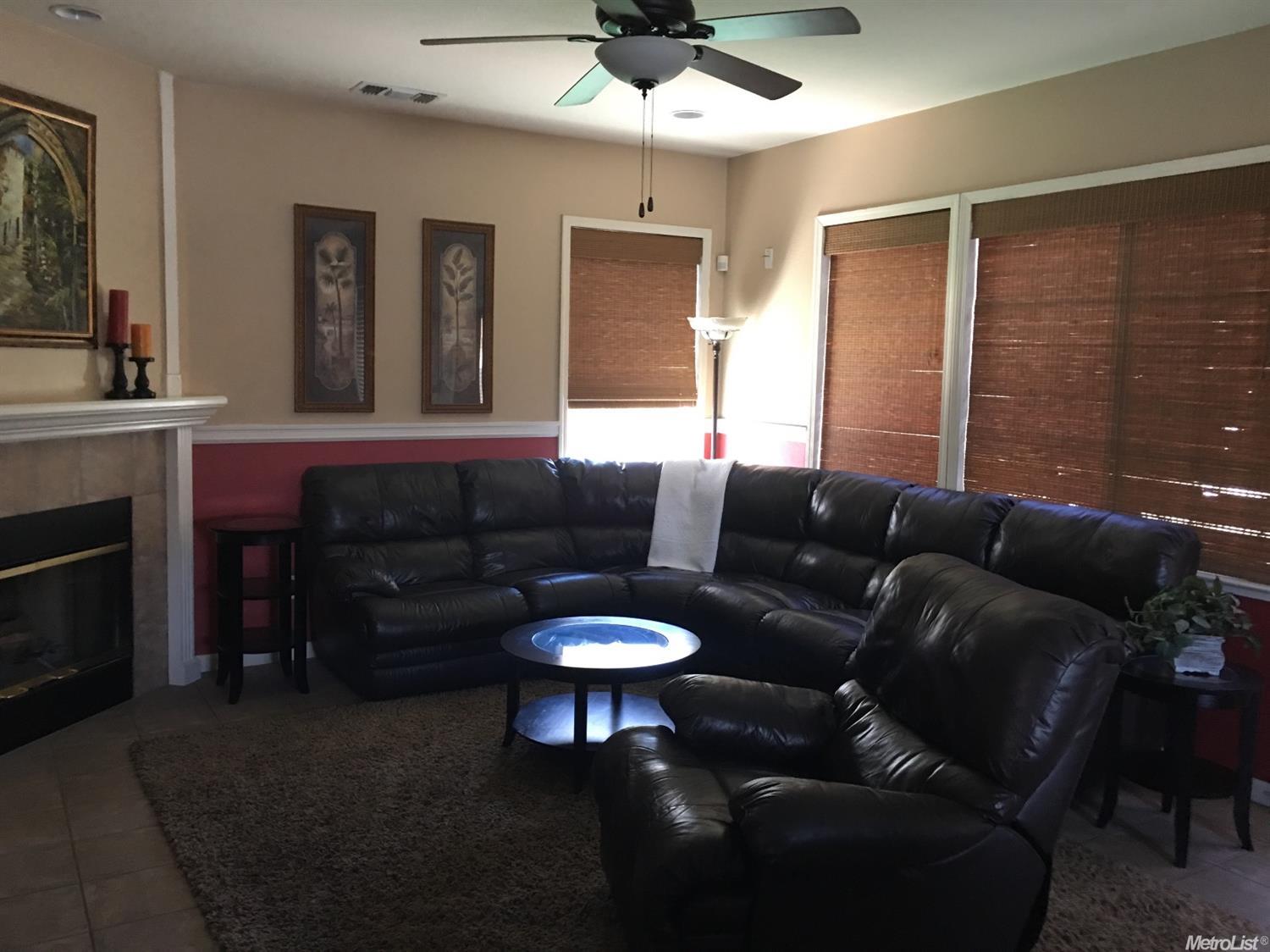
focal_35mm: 29
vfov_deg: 48.2
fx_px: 1064
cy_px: 476
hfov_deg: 61.7
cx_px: 635
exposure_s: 1/10
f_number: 2.2
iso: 80
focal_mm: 4.15
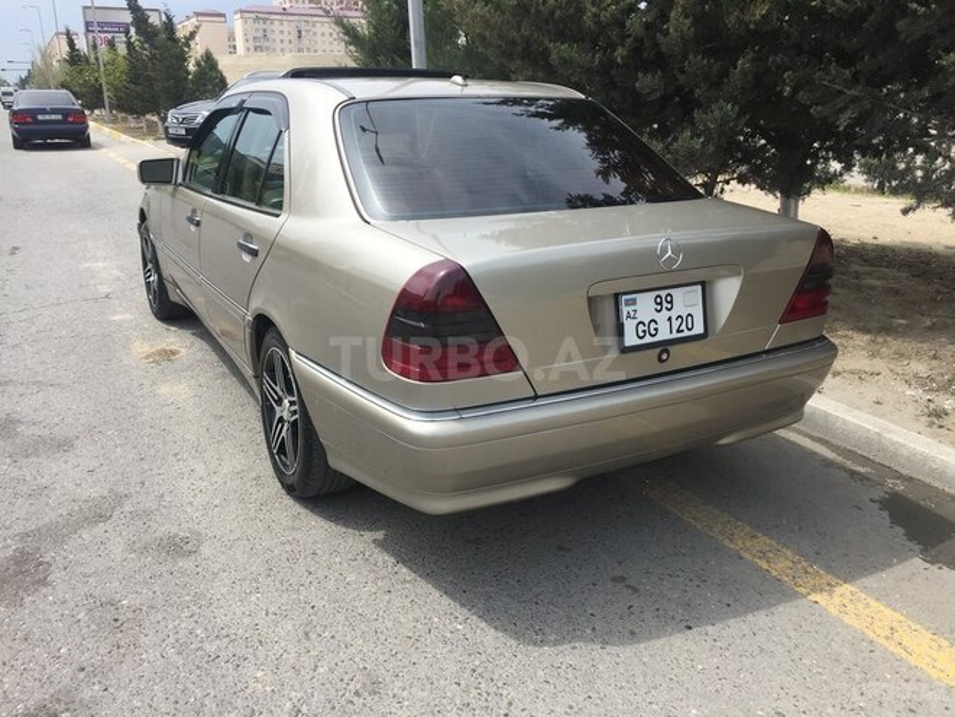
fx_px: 800
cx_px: 478
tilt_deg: -17.0
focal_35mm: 29
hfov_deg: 61.7
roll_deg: -0.5
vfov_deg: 48.2
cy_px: 358
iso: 32
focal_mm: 4.15
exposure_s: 1/1647
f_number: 2.2
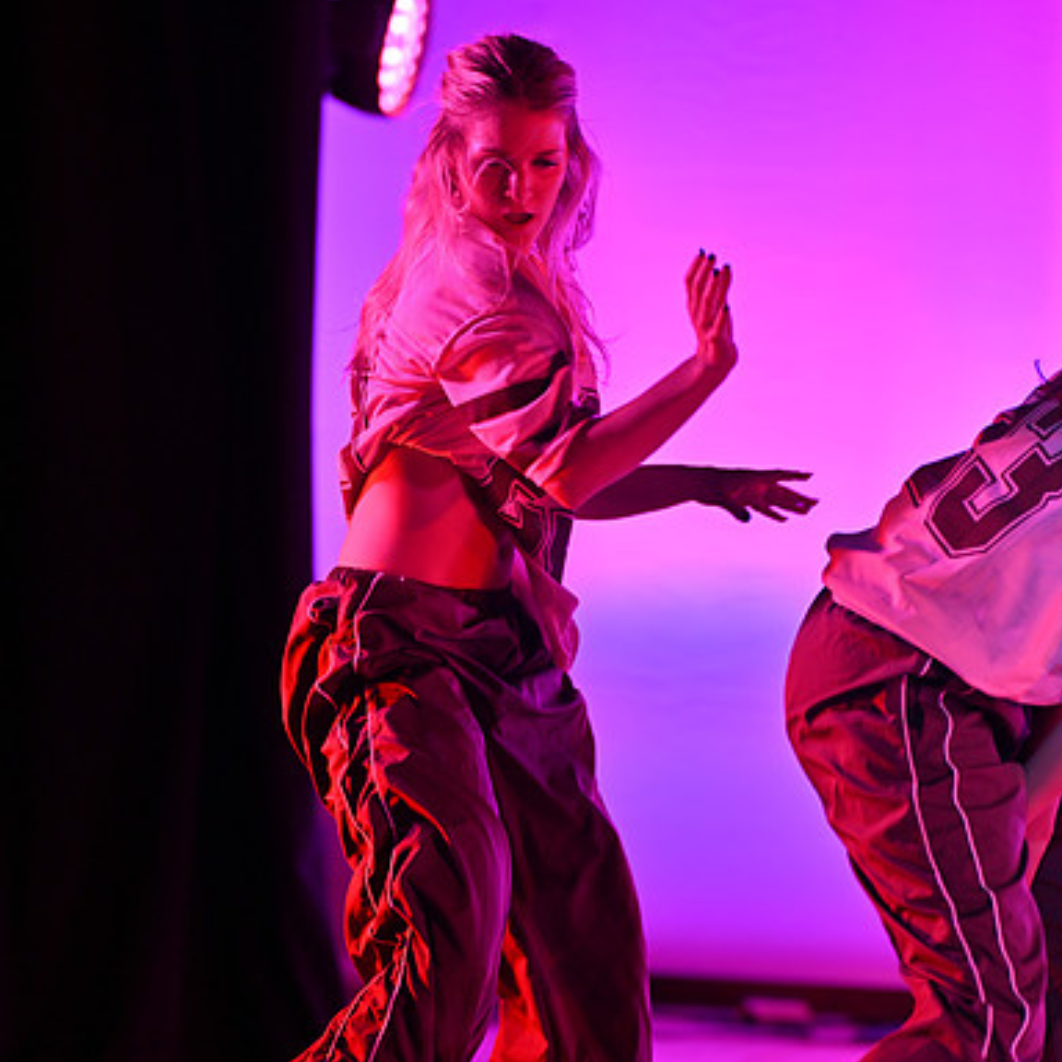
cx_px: 531
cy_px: 647
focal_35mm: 163
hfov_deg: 10.7
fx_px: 5658
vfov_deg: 10.7
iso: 64
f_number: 1.2
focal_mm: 85
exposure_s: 1/640
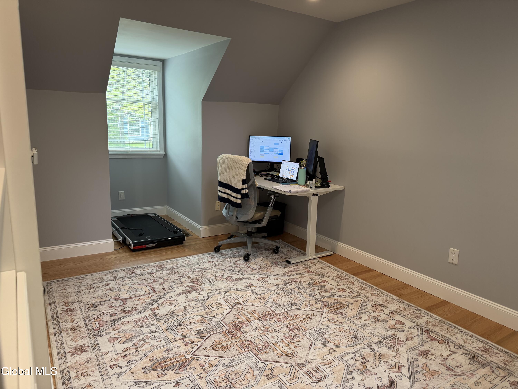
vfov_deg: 56.8
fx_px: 359
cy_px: 194
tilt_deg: -10.3
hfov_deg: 71.6
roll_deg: -1.8
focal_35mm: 24
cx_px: 259
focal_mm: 6.76
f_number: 1.78
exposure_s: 1/120
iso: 160
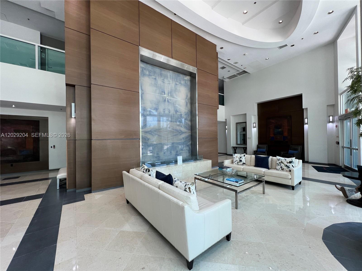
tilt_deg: +0.9
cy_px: 136
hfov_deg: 106.2
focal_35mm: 13
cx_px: 181
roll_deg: +0.3
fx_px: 136
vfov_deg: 89.9
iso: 80
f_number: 1.8
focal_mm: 1.57
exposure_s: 1/120
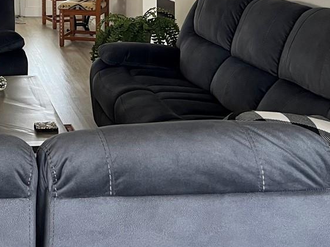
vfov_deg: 18.9
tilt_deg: -4.6
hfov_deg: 24.8
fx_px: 706
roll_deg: +1.4
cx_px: -14
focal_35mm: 74
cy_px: -41
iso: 125
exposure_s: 1/75
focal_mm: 5.7
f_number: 1.5
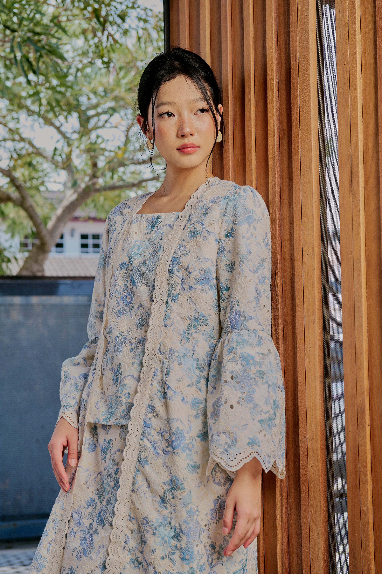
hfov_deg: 19.5
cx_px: 191
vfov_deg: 28.8
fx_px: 1114
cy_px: 287
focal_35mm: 70
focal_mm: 70
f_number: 6.3
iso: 200
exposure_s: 1/125
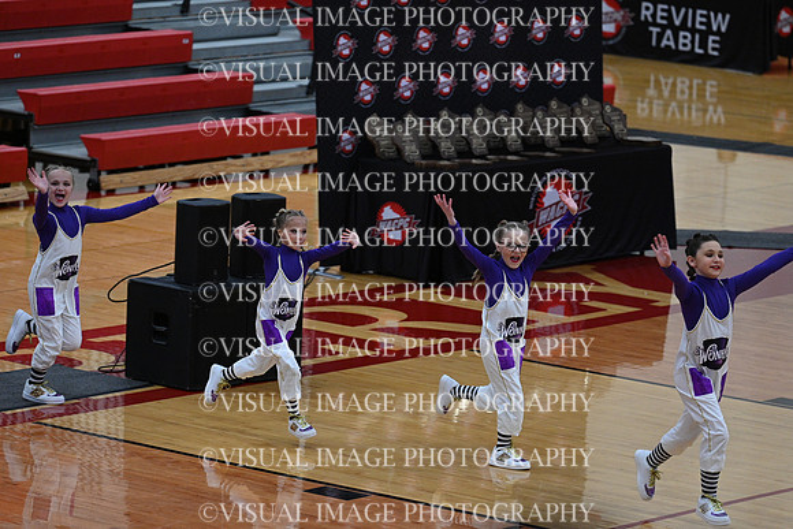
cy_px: 264
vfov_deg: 7.2
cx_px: 396
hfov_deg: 10.8
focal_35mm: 190
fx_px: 4186
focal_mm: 190
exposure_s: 1/400
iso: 4000
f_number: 4
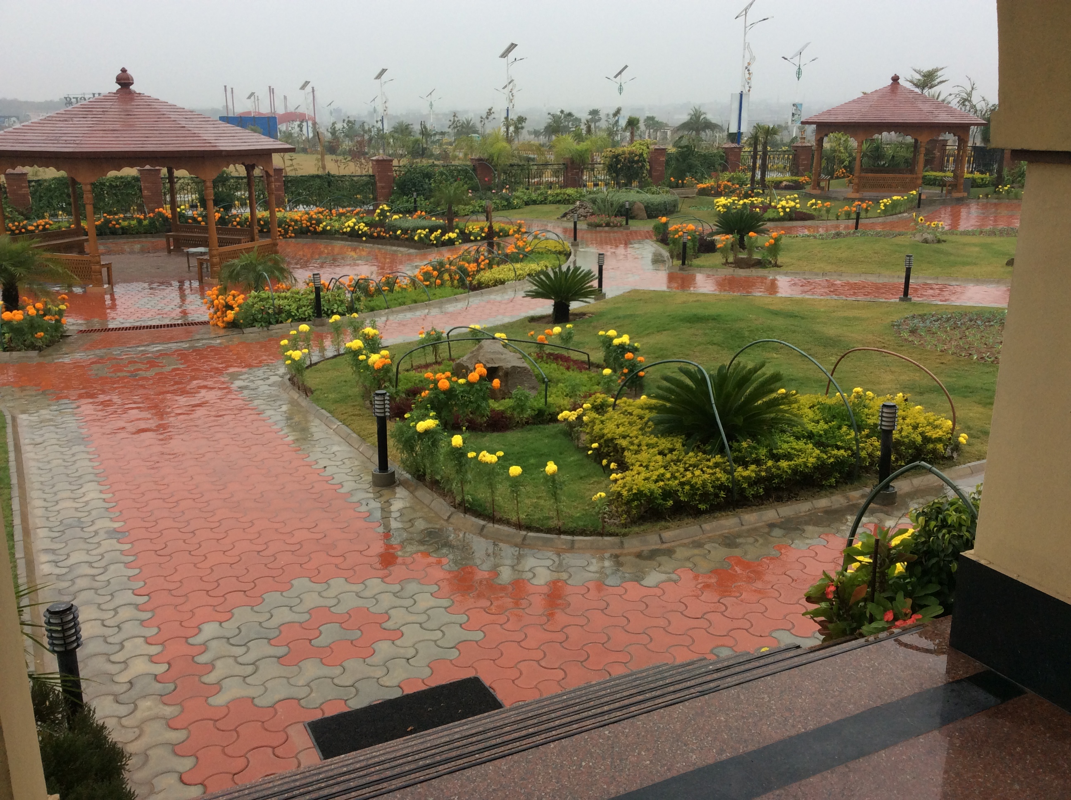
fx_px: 989
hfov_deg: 56.9
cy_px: 400
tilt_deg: -15.4
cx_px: 536
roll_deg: +0.5
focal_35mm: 32
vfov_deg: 44.1
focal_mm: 3.3
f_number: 2.4
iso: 32
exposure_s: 1/115
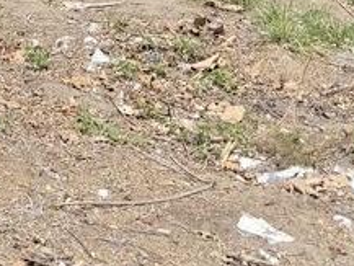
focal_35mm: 113
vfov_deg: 11.5
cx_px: -46
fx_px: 1156
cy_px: -302
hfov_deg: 16.8
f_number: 1.78
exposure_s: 1/4673
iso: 80
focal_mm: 6.76
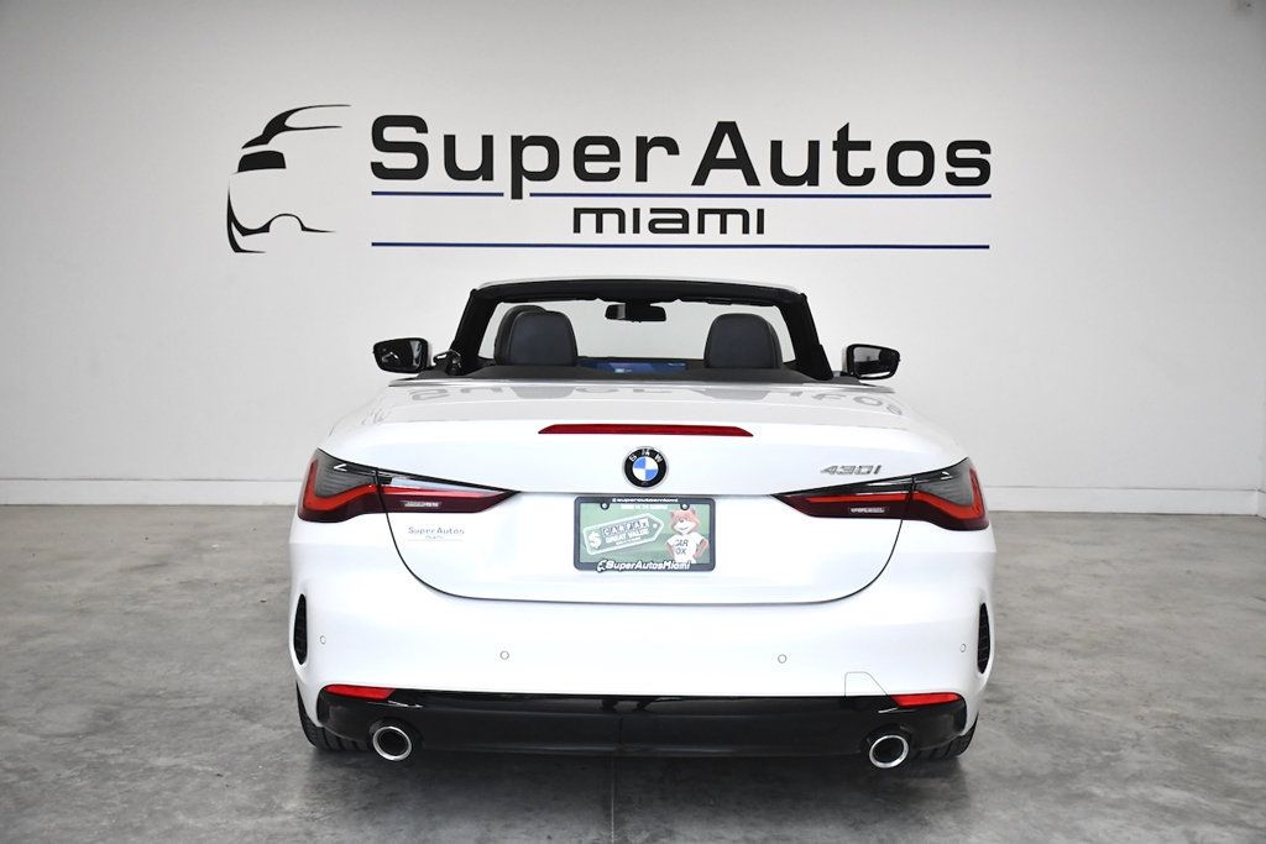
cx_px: 633
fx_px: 1583
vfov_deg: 29.9
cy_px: 422
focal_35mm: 45
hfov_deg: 43.6
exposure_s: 1/2000
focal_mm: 30
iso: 2500
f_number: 4.5
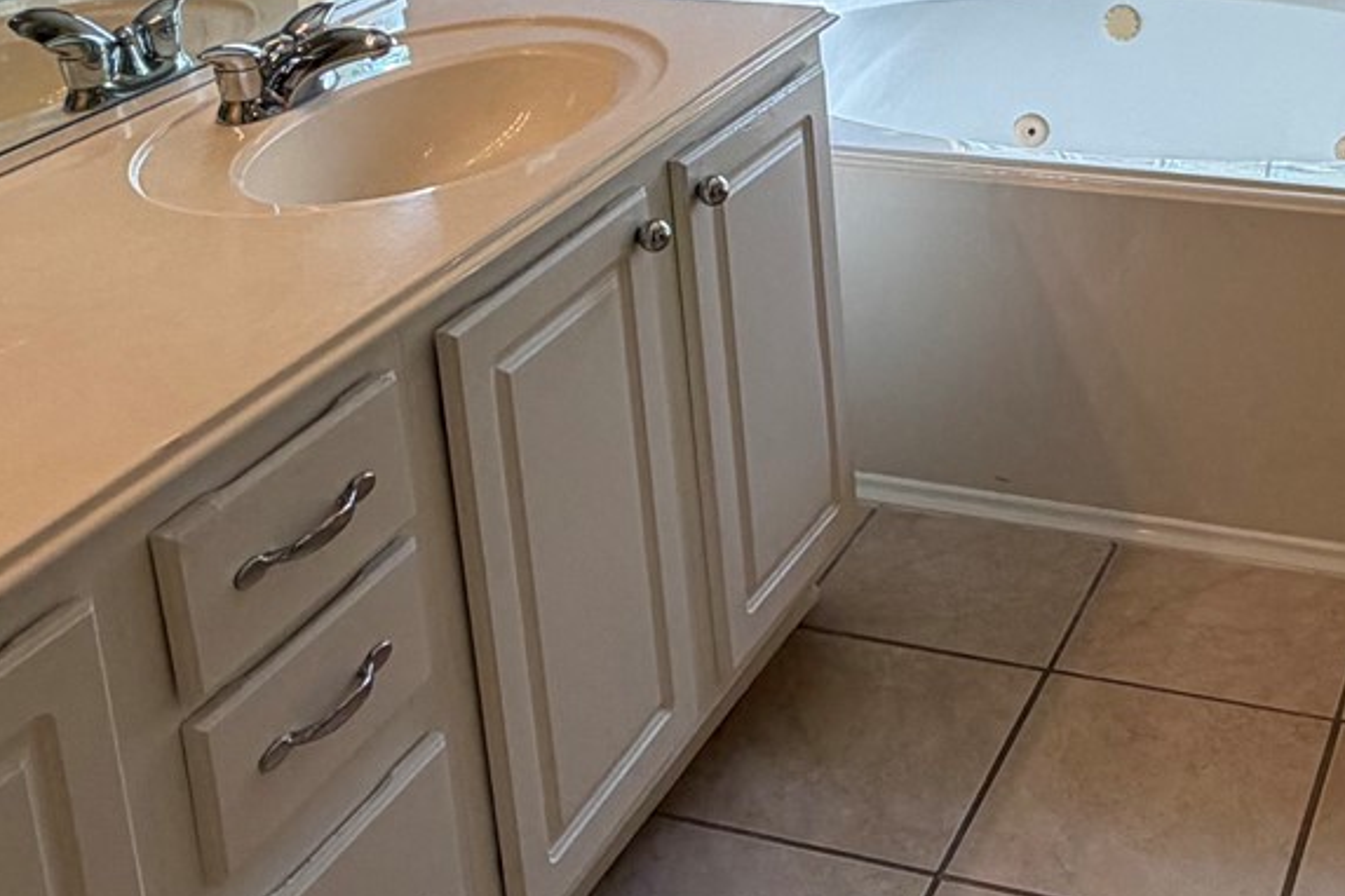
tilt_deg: -11.6
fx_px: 1943
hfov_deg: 36.9
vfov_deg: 24.2
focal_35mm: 52
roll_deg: +3.0
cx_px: 1070
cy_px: -103
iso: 64
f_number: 2.2
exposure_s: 1/120
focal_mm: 2.22
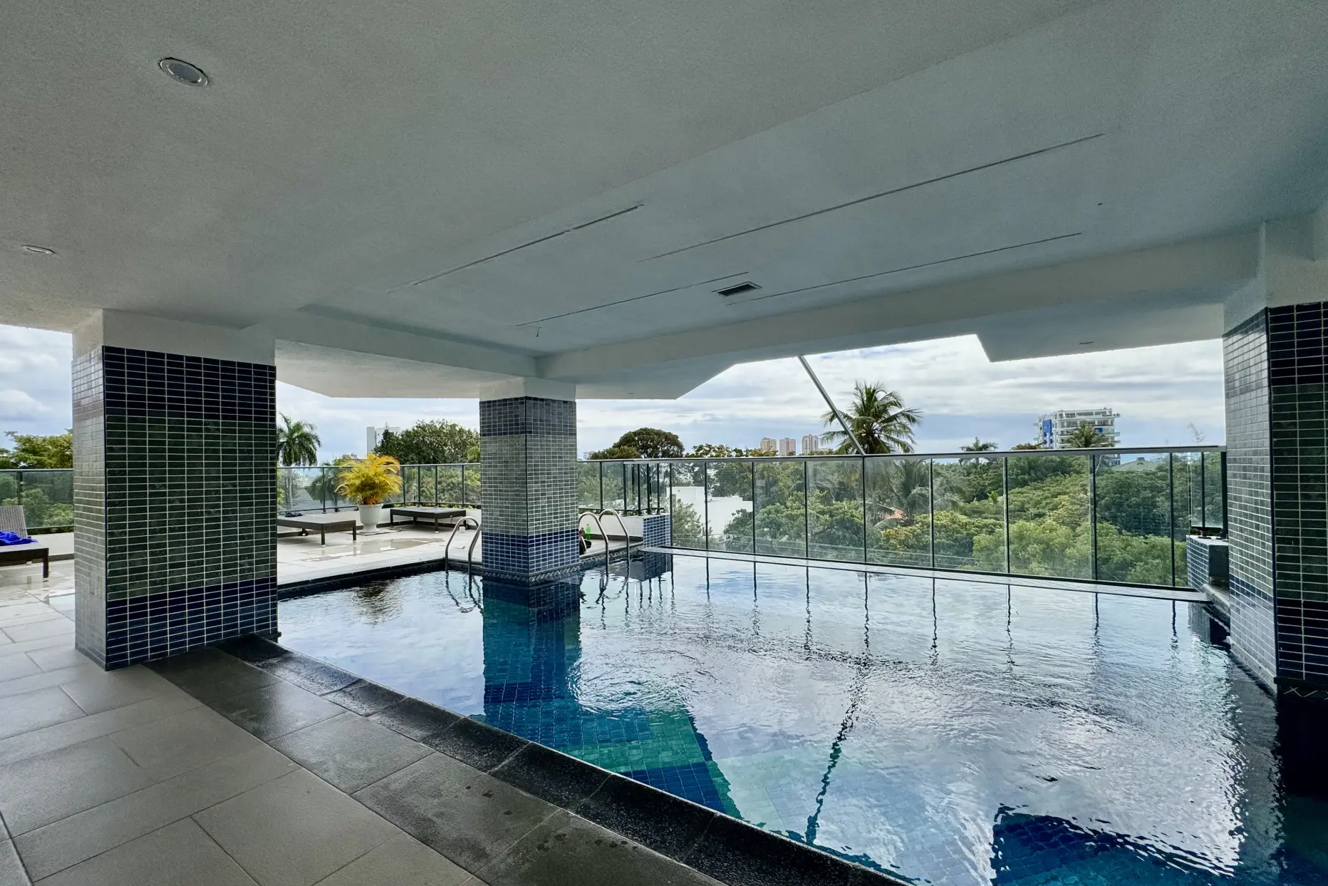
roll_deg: +1.2
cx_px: 668
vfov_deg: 77.3
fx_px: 553
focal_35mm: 15
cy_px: 465
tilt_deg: -0.4
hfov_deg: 100.4
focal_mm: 2.22
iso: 50
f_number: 2.2
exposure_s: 1/1789
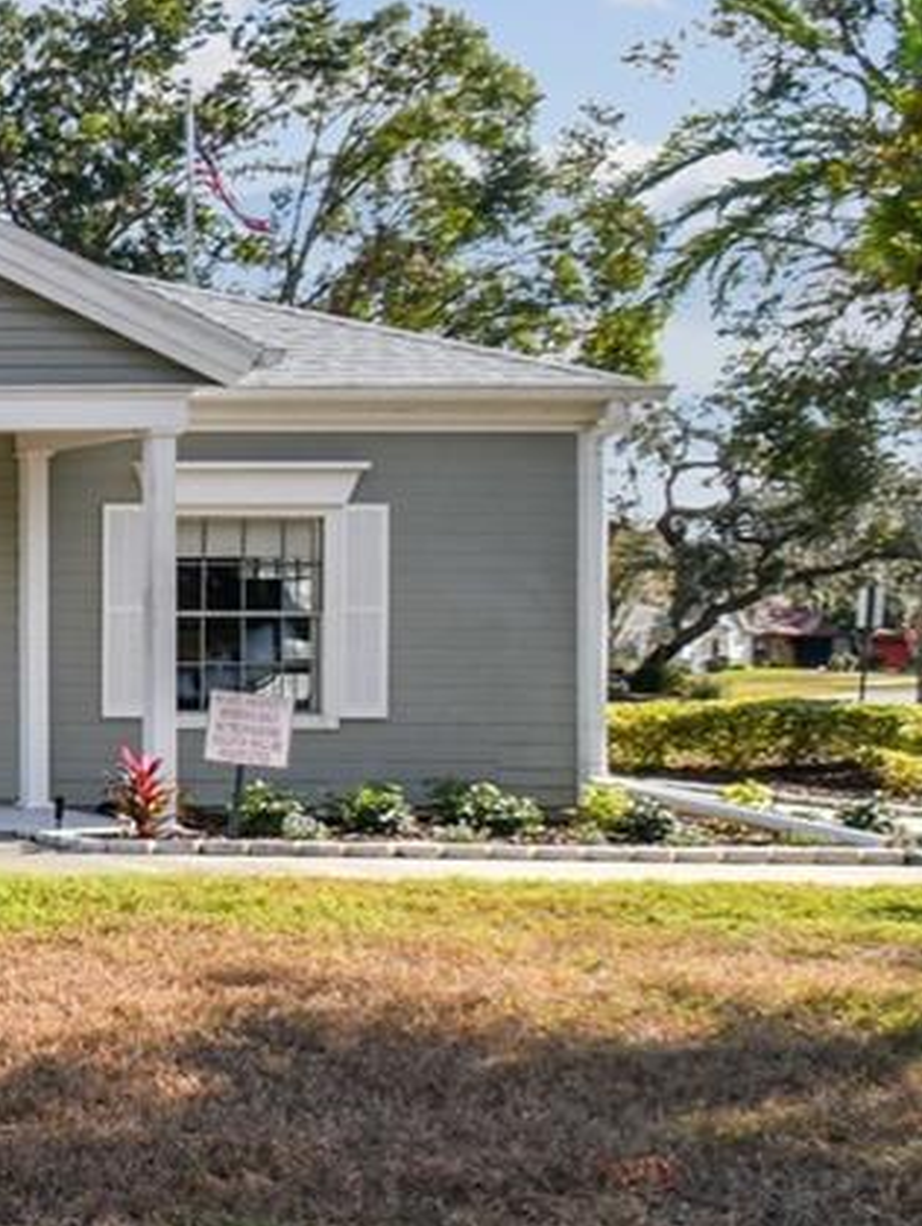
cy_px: 644
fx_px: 1950
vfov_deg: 34.9
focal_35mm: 55
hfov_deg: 16.7
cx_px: -1089
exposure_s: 1/100
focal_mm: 10
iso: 100
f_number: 7.1
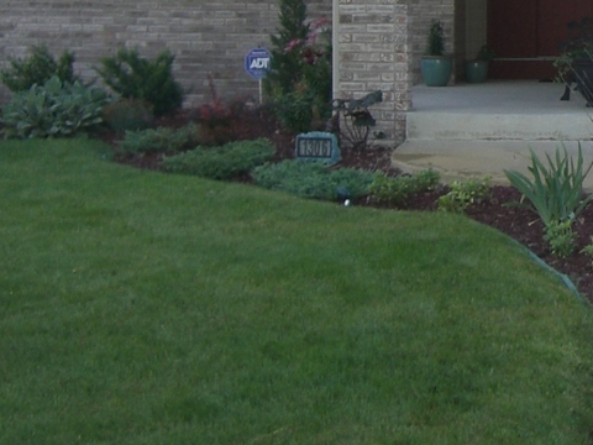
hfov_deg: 16.4
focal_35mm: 114
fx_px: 1953
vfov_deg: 12.7
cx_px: 750
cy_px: -88
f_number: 2.7
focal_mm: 6.2
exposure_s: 1/320
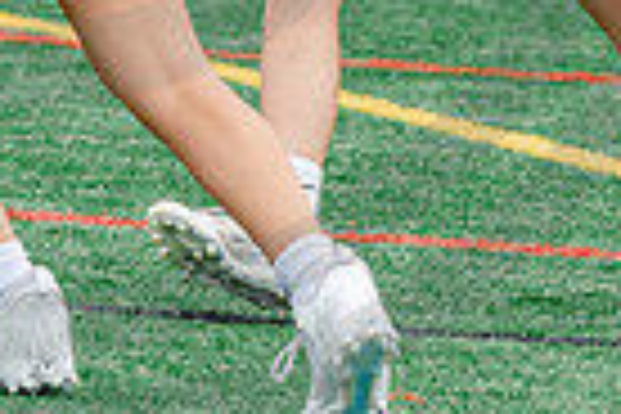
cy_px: -558
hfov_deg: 2.6
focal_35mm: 789
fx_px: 13609
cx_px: 325
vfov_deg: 1.7
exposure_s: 1/640
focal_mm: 135
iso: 250
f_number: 3.2
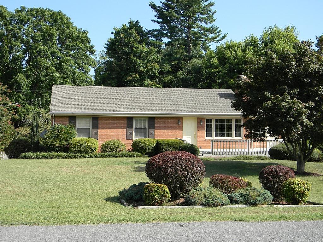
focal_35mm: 41
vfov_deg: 35.1
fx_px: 383
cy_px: 121
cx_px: 162
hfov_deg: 45.8
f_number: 3.8
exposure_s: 1/380
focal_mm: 7.3
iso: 80
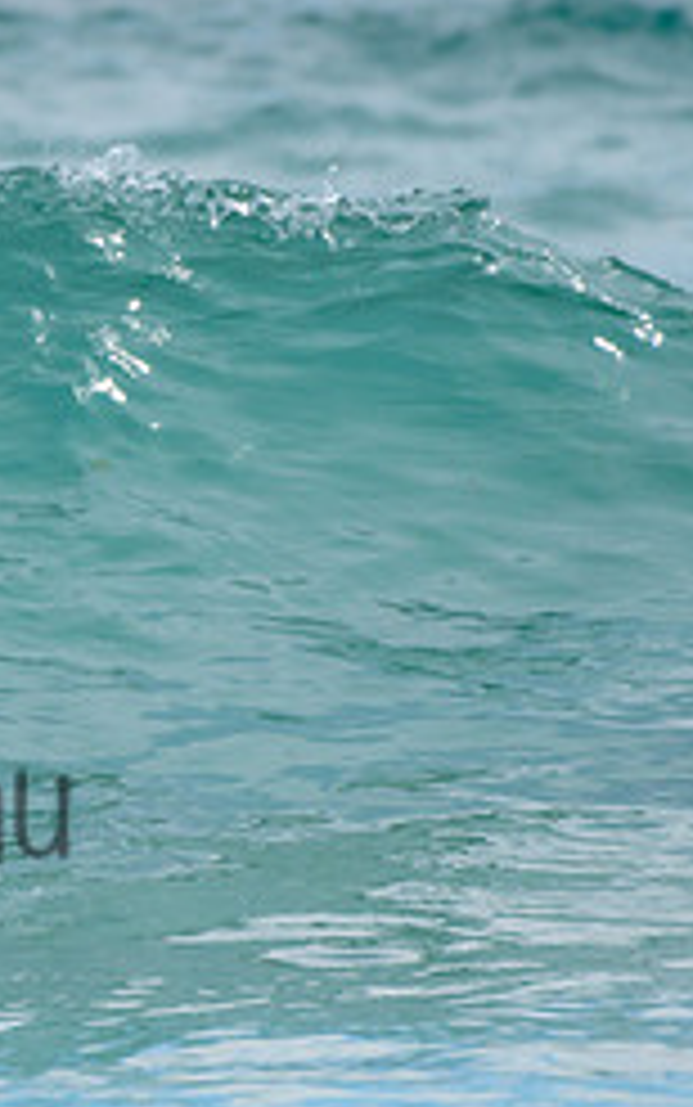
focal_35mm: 1474
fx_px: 44490
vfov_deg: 1.4
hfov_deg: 0.9
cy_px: 558
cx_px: -699
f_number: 5.6
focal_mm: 500
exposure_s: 1/2000
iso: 200
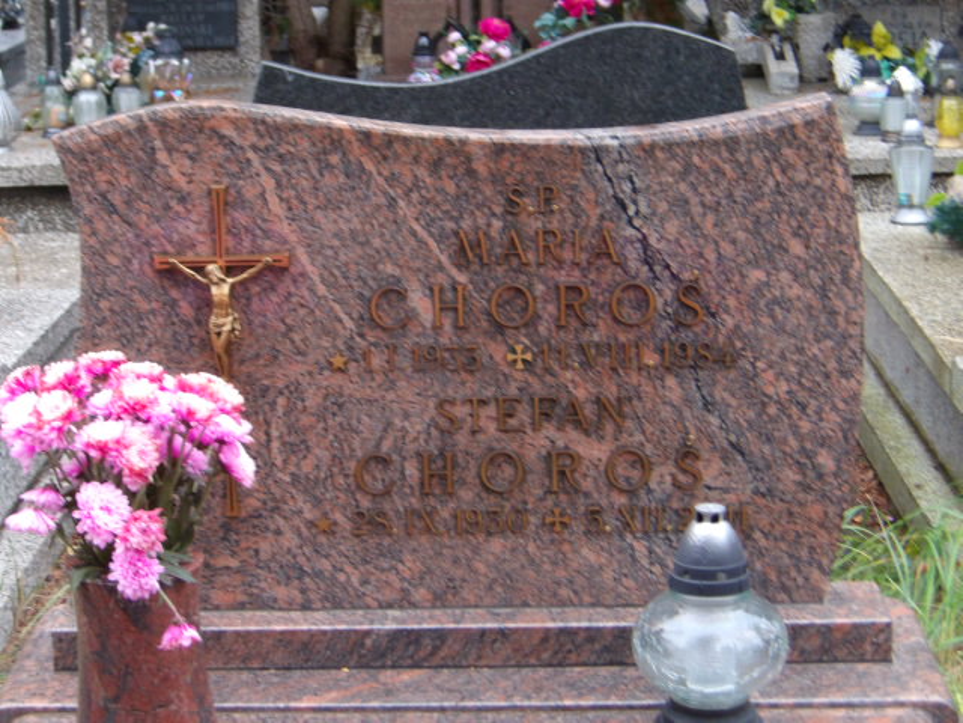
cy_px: 362
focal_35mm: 87
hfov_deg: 22.5
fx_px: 2420
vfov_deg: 17.0
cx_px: 482
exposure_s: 1/22
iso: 356
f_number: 5.6
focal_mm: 15.6
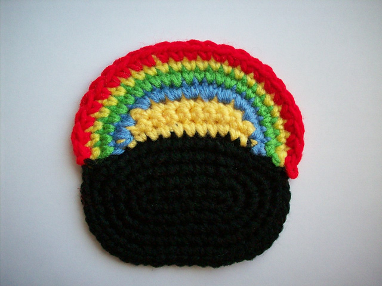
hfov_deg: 50.1
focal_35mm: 37
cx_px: 191
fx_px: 408
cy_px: 143
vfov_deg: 38.7
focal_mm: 6.2
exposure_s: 1/76.2
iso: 160
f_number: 2.8
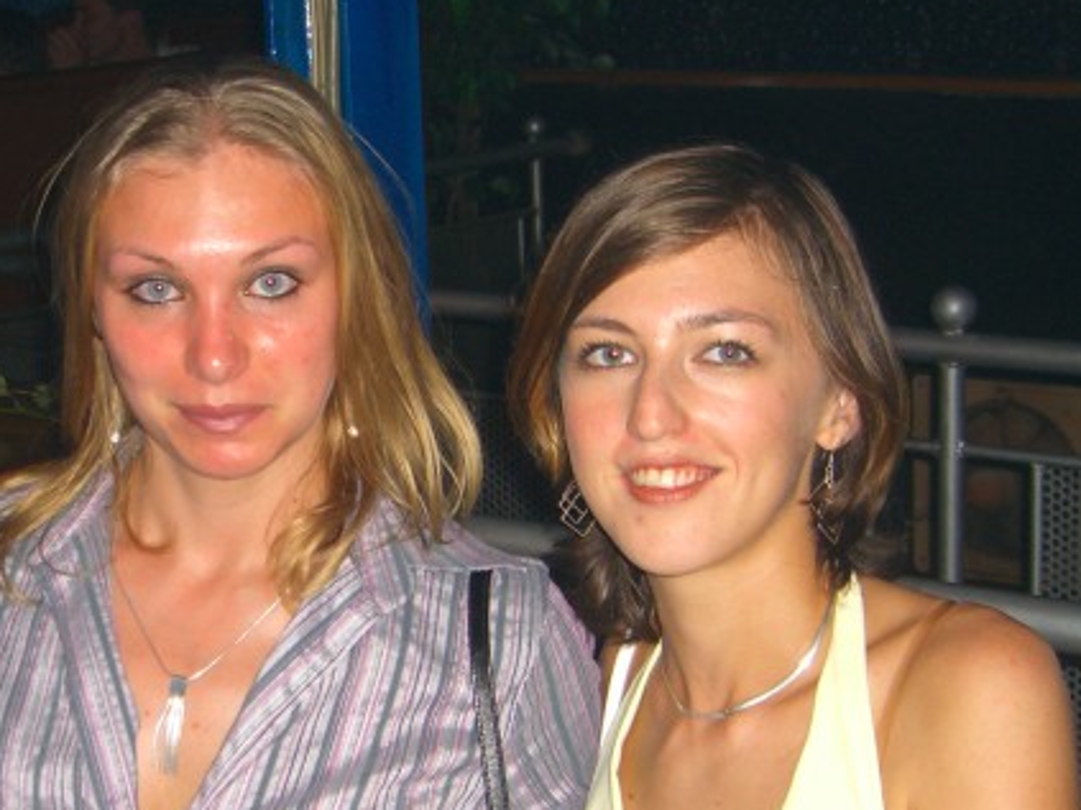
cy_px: 531
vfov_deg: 16.9
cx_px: 273
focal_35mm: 87
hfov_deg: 22.3
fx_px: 2716
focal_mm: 9.5
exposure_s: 1/60
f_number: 3.1
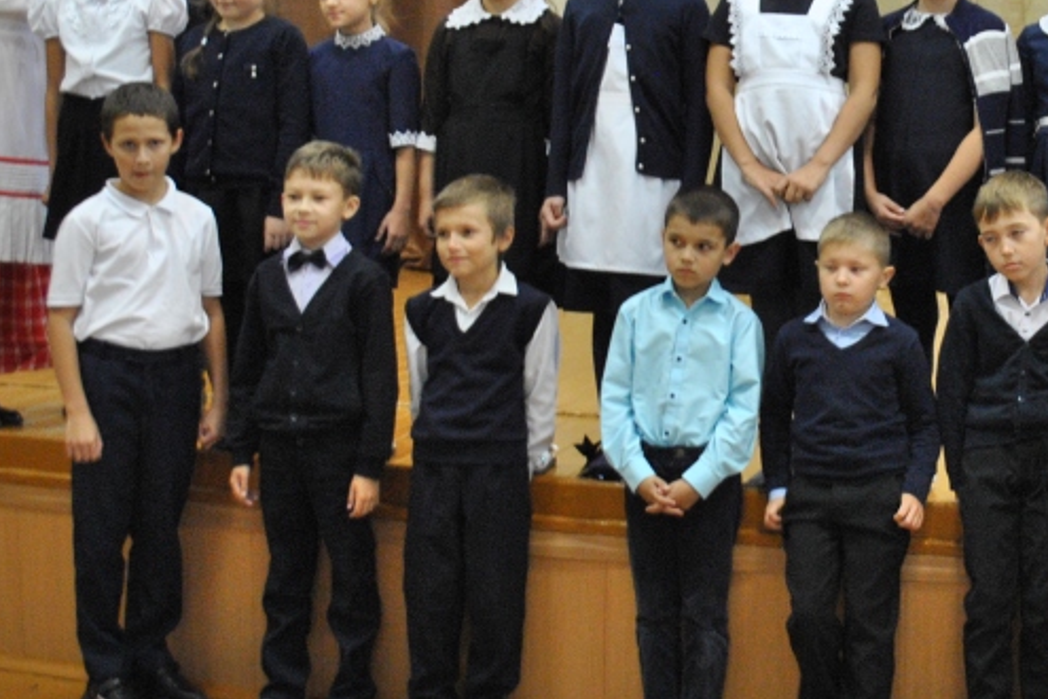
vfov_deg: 18.8
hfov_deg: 27.4
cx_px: 864
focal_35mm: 72
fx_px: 2096
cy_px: 148
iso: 800
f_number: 4
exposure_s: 1/30
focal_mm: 22
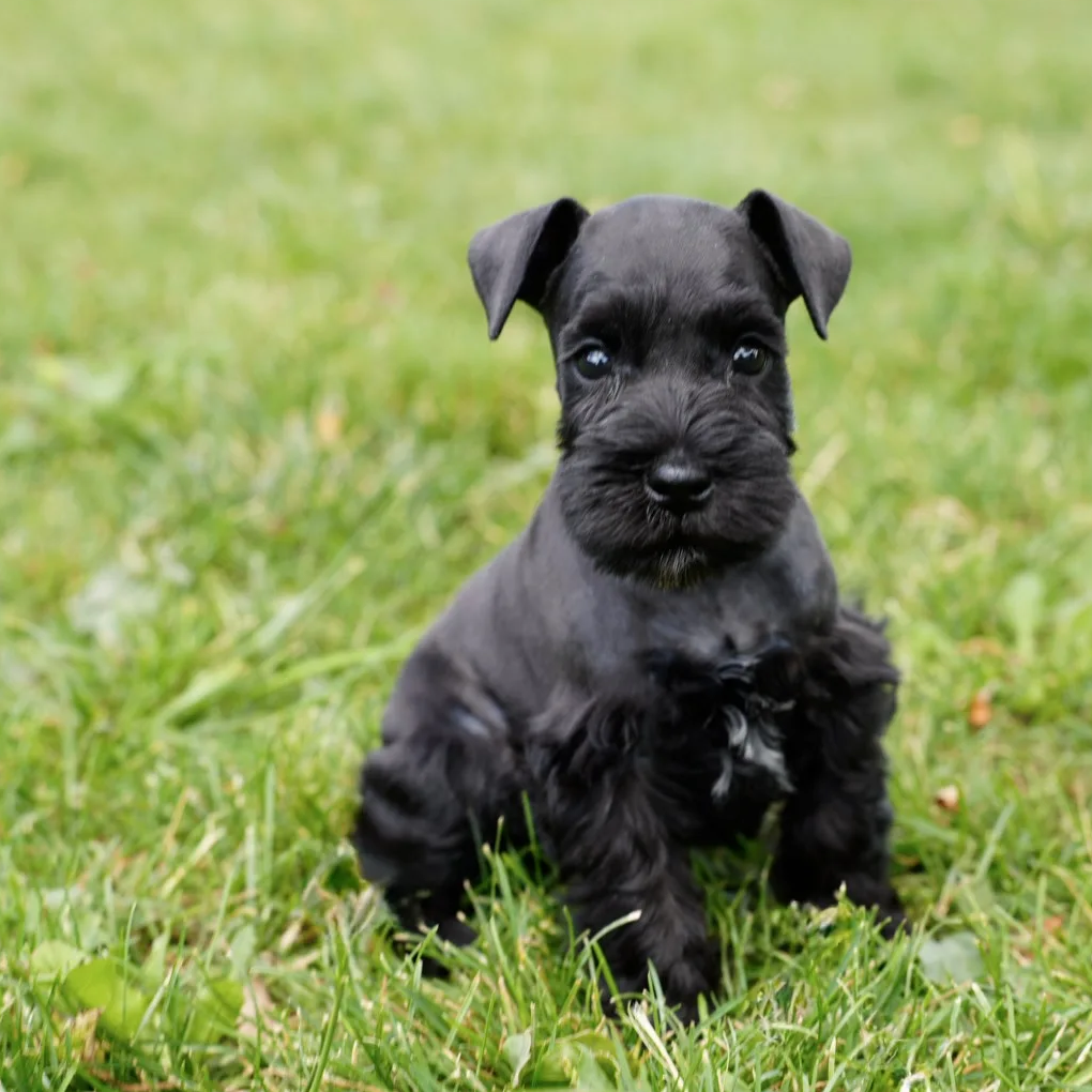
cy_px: 571
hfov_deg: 25.9
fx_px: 2356
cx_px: 744
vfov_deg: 26.1
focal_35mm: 66
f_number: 4.5
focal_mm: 49
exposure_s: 1/60
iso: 100
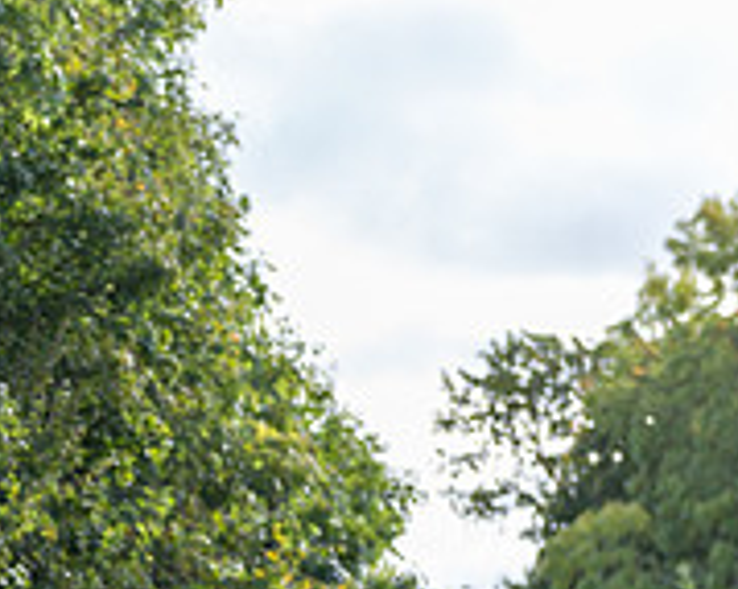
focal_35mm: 201
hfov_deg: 9.3
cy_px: 789
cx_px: -379
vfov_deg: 7.6
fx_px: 4388
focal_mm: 66
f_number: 4
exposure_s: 1/640
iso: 200
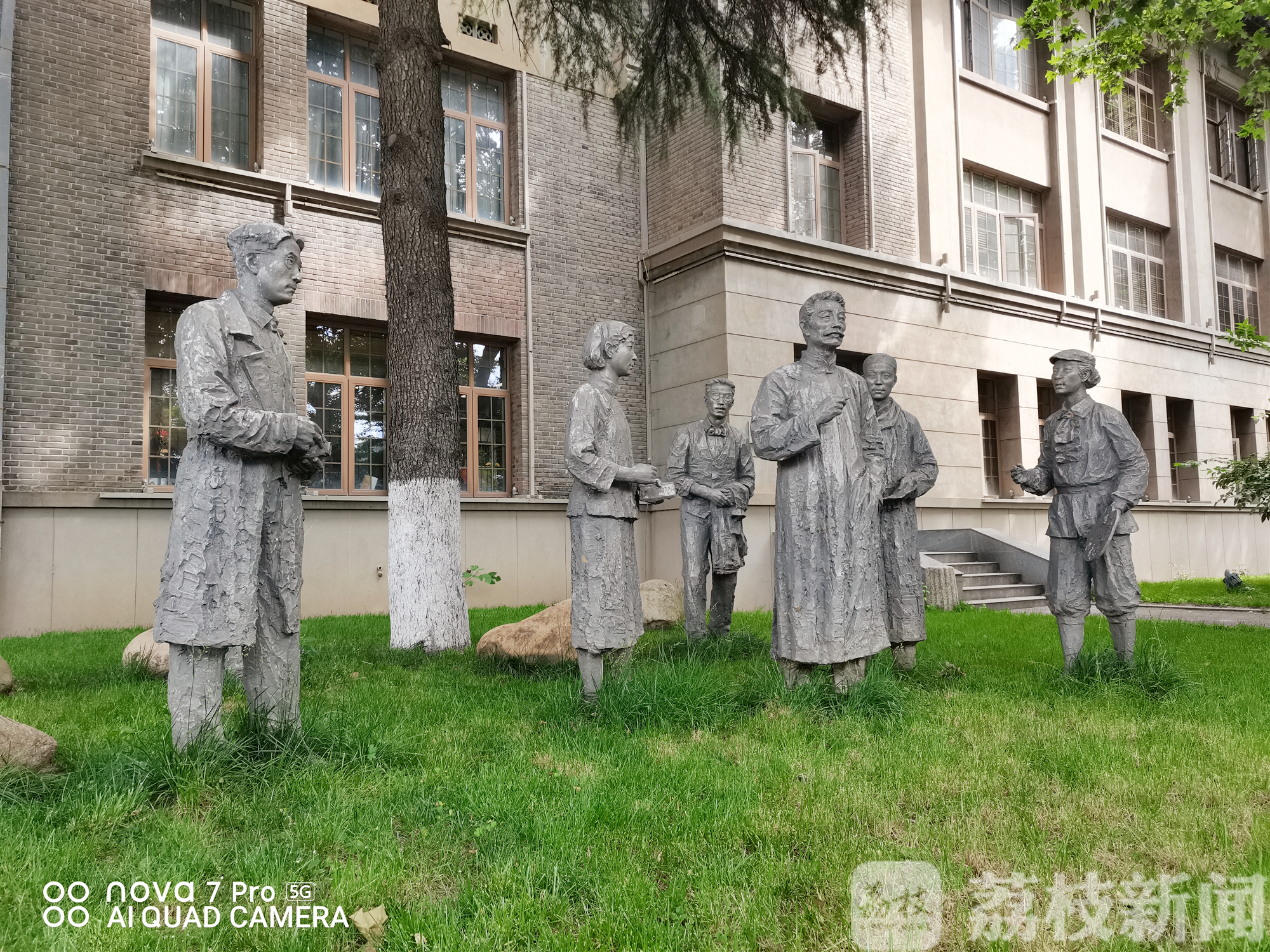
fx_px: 954
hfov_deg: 67.3
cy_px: 476
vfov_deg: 53.1
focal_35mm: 26
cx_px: 635
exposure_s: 1/177
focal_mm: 5.58
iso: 50
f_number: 1.8
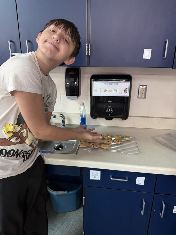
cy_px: 118
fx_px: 163
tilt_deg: -19.4
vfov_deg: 71.6
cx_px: 88
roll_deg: -0.8
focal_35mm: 24
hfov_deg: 56.8
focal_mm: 6.76
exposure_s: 1/60
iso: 500
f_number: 1.78
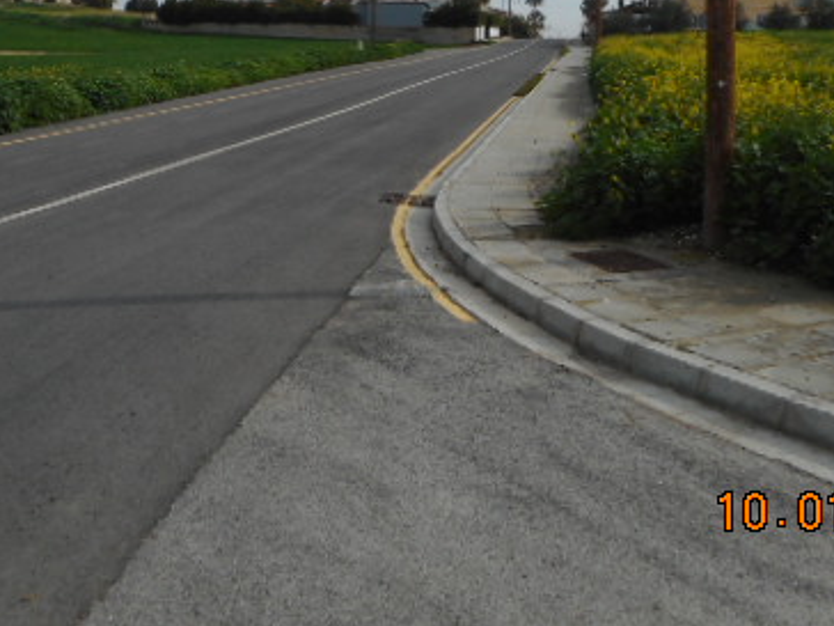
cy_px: 80
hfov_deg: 42.8
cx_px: 341
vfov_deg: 31.5
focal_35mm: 44
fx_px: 1060
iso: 80
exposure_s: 1/1250
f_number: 3.7
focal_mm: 4.5
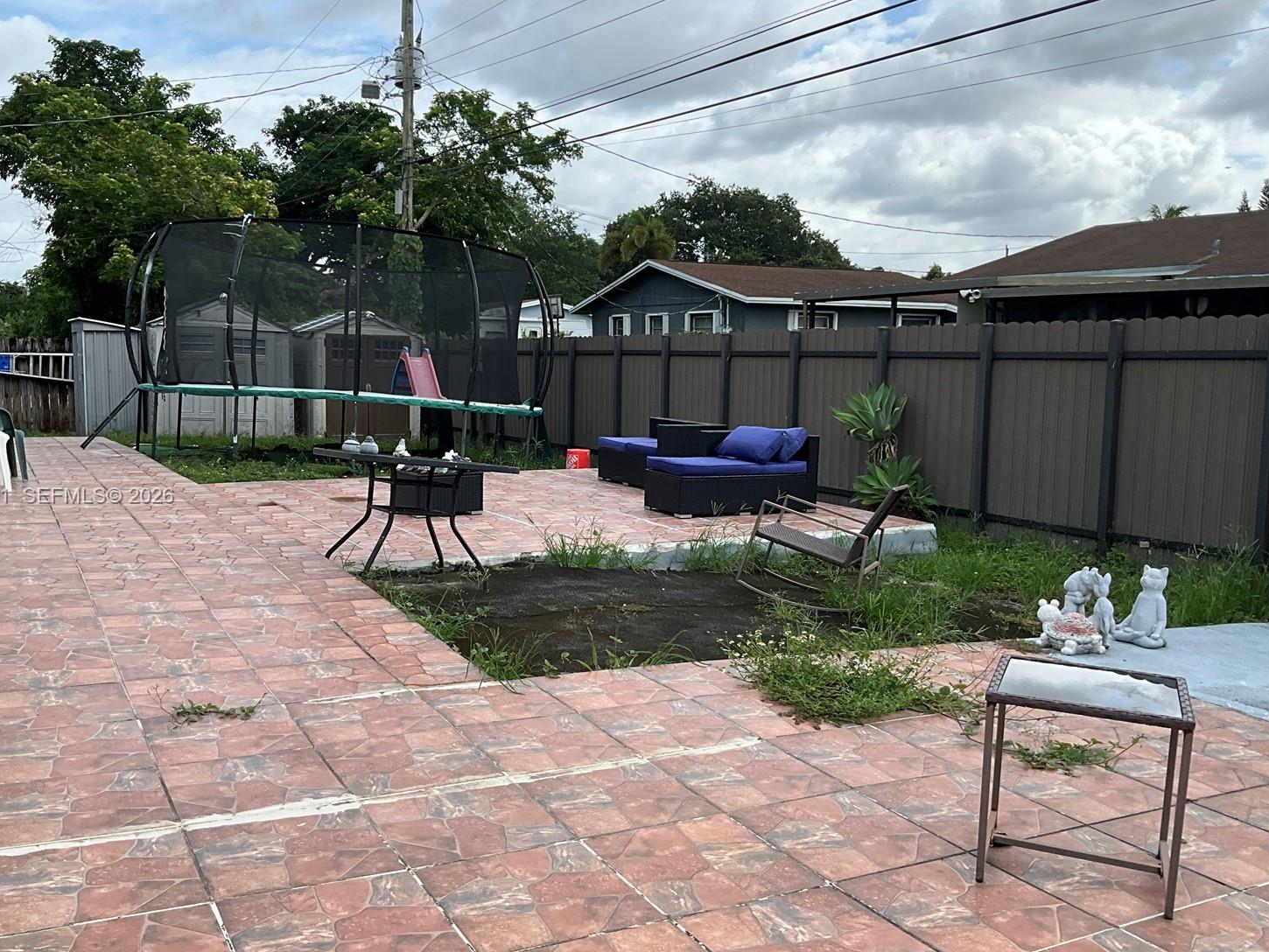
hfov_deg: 56.8
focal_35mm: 32
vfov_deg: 44.2
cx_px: 601
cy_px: 497
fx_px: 1173
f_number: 1.8
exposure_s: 1/1342
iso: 25
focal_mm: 3
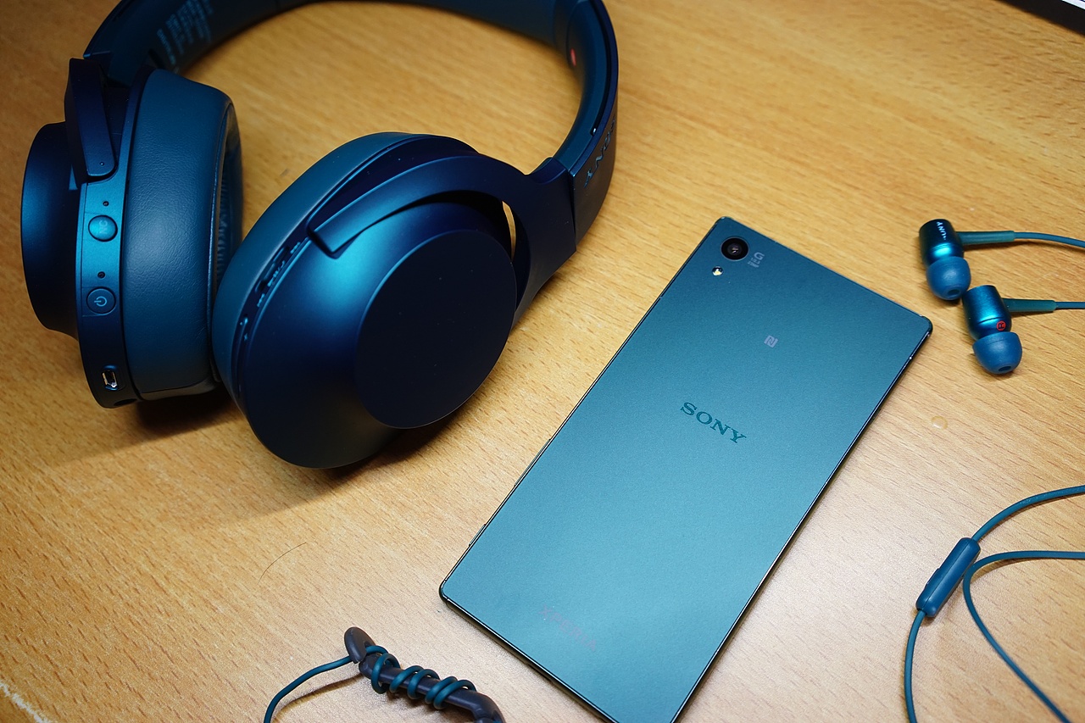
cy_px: 362
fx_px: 1055
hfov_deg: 54.4
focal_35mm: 35
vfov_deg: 37.8
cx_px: 542
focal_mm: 35
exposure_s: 1/80
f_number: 5
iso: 640
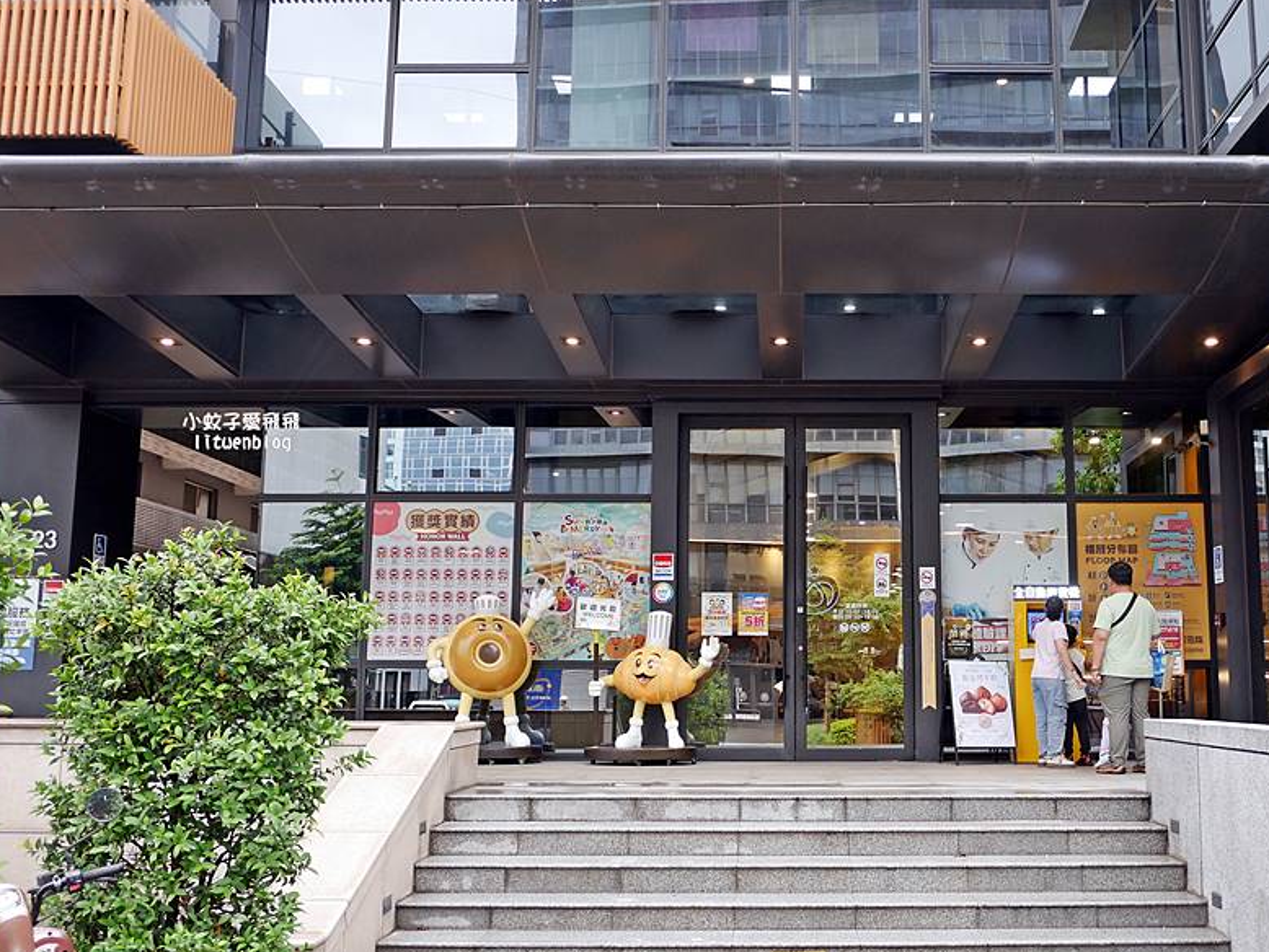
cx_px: 803
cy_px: 491
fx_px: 1320
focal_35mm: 36
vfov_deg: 39.7
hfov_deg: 50.8
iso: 320
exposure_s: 1/60
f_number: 2.5
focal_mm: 14
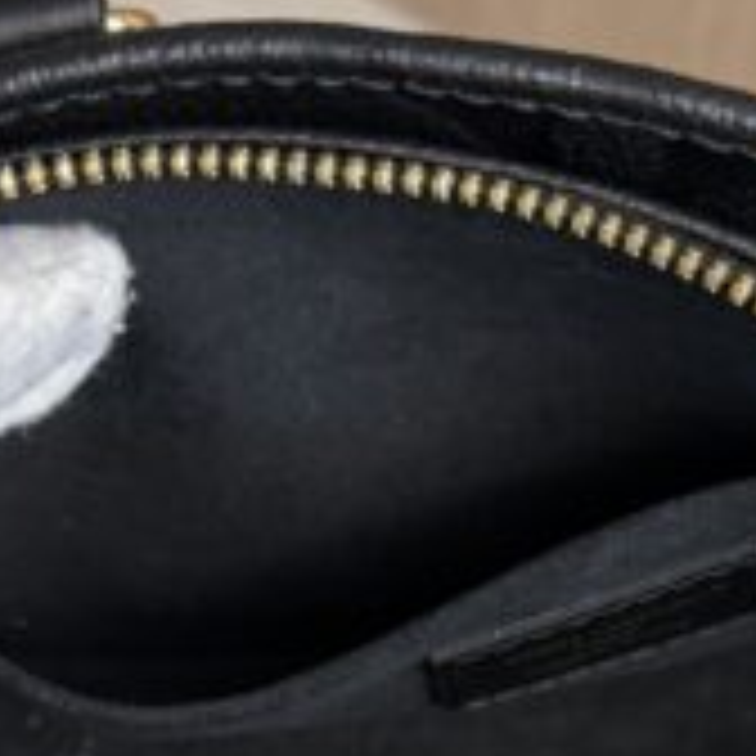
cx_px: 441
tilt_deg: -49.0
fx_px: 2496
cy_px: 963
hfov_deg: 17.2
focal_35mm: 101
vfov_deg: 16.4
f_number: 1.78
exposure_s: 1/120
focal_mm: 6.76
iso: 160
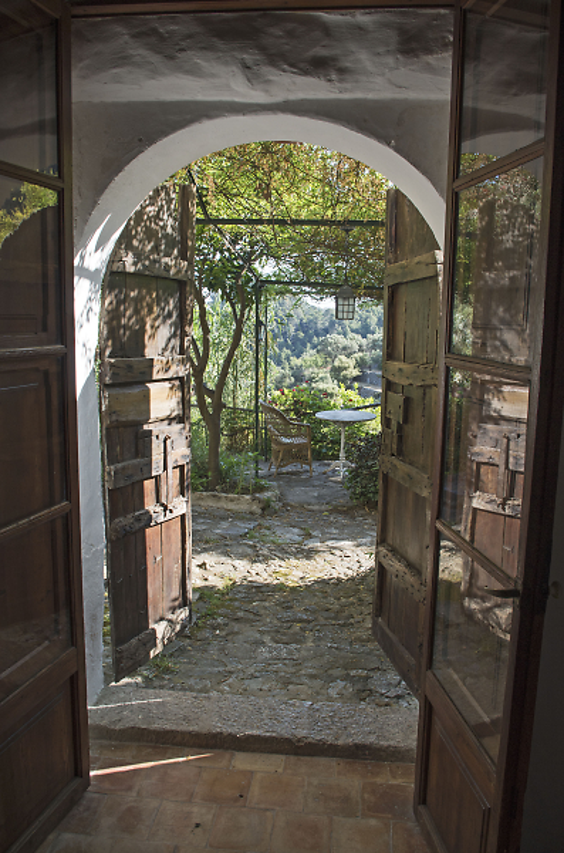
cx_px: 282
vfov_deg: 62.0
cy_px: 426
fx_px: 709
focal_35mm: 30
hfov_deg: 43.4
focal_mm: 20
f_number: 8
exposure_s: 1/100
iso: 200
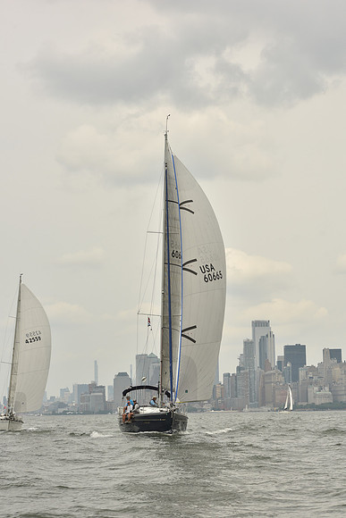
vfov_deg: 23.9
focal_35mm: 85
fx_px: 1225
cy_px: 259
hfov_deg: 16.1
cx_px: 173
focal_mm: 85
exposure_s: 1/640
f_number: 10
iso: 250
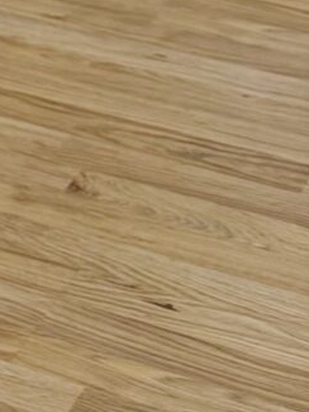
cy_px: -557
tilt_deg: -9.8
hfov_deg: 6.5
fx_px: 2248
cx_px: -899
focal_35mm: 189
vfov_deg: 9.4
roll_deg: +2.2
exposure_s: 1/100
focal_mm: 6.76
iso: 64
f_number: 1.78
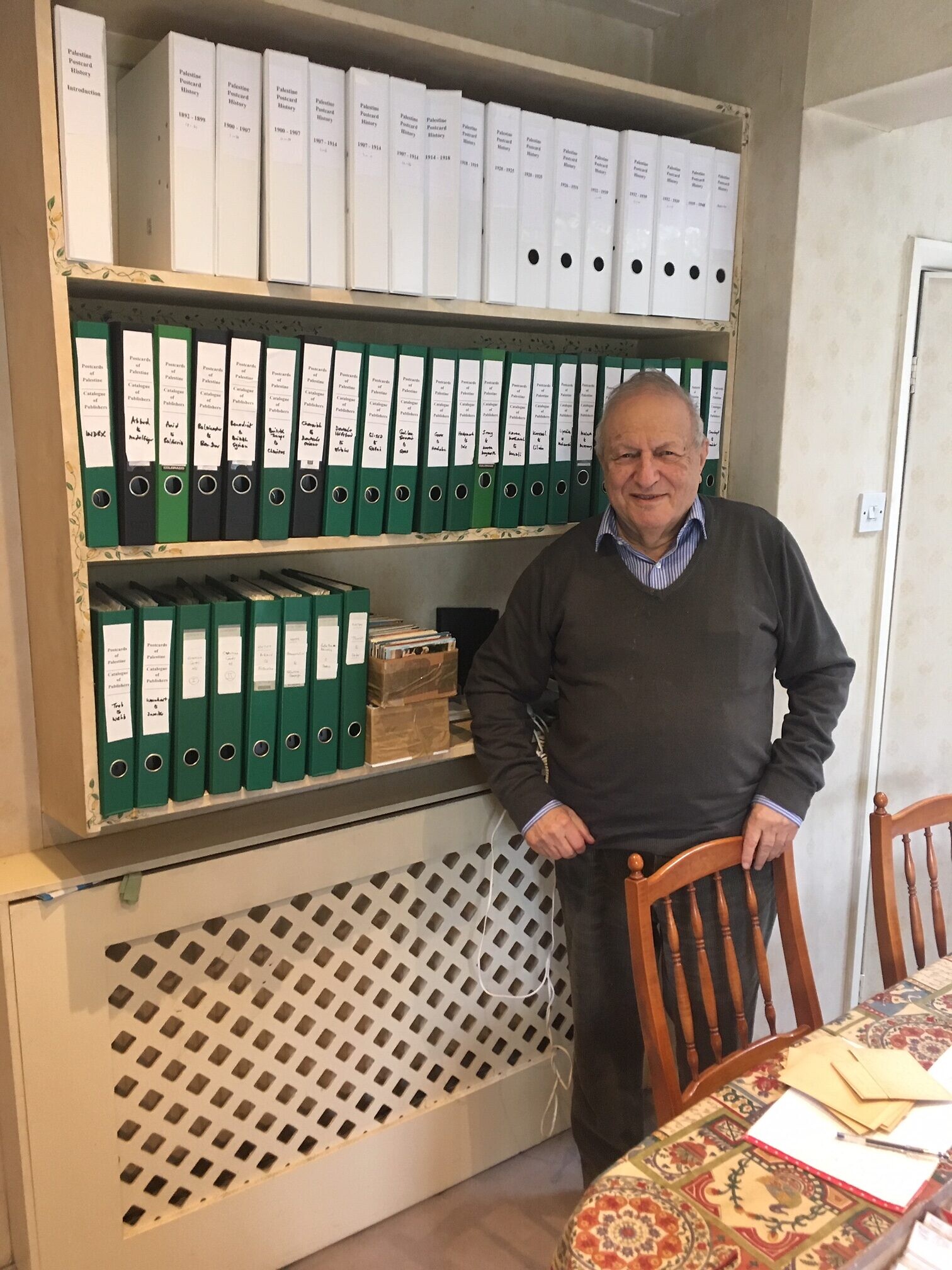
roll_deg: -1.5
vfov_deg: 61.7
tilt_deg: -12.8
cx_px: 476
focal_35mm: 29
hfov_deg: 48.2
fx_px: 1063
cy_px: 635
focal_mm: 4.15
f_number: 2.2
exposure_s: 1/33
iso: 160
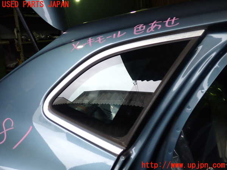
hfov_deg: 60.0
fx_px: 197
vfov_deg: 46.8
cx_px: 114
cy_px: 85
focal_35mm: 30
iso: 200
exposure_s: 1/125
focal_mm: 5.4
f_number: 2.3
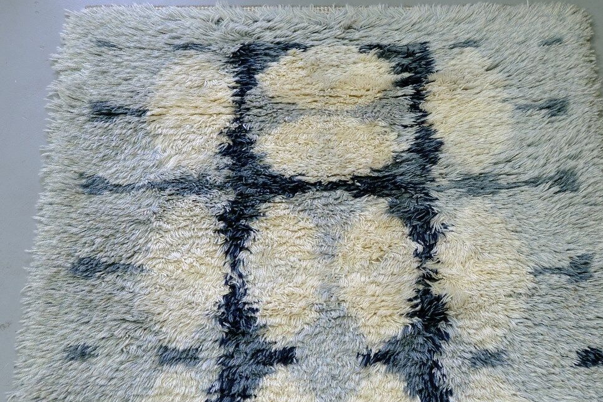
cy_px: 251
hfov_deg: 30.1
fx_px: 1122
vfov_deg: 20.3
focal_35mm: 67
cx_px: 326
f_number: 3.6
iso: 1000
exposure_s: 1/52
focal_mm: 34.3
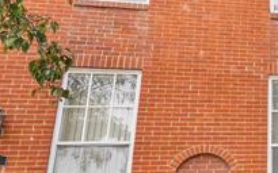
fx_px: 462
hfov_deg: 28.6
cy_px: 47
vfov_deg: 21.1
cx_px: 343
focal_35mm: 61
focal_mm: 17
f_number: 8
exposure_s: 1/250
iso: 200
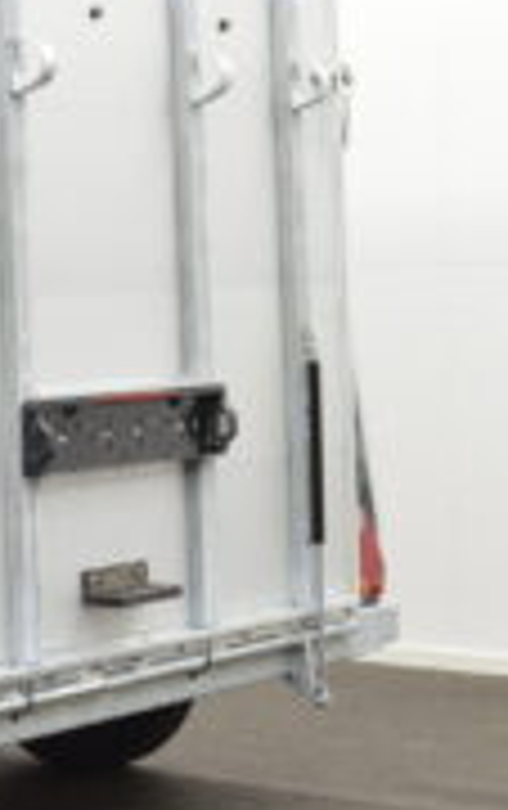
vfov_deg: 18.4
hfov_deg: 11.2
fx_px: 2473
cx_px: -265
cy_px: 187
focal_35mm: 112
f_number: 7.1
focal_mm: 22
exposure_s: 1/2.5
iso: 100
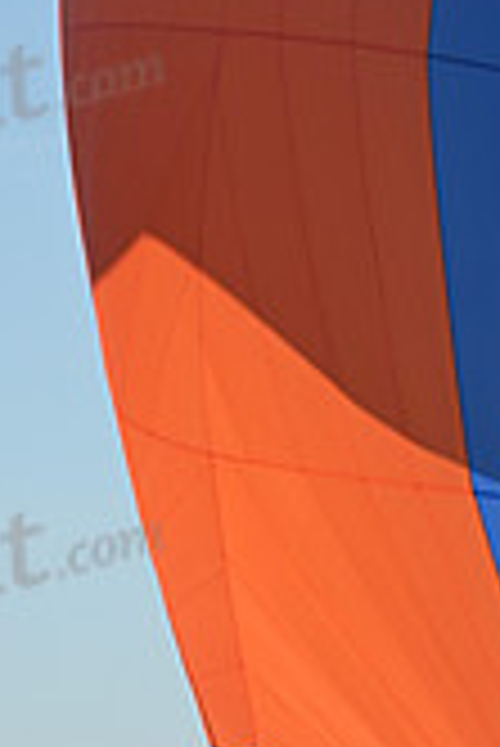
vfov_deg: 8.4
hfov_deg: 5.6
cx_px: 399
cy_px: 306
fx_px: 5093
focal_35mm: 245
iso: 320
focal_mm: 70
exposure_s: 1/1000
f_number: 8
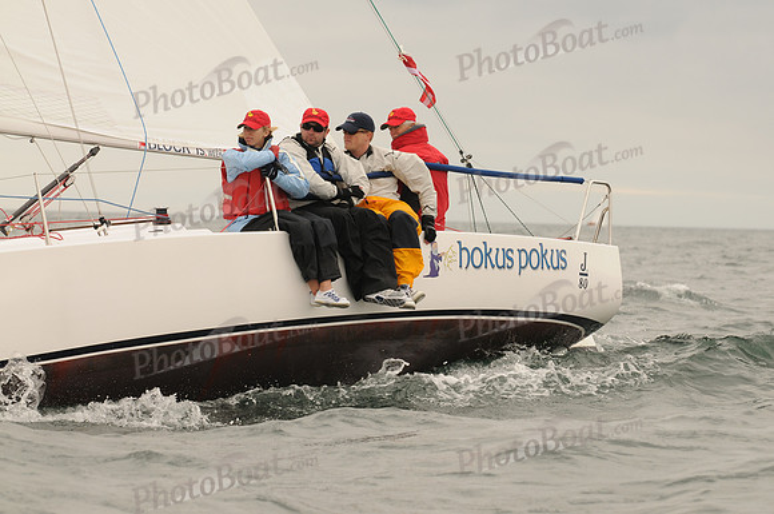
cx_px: 387
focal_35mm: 195
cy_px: 257
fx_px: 4187
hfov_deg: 10.6
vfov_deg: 7.0
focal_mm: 130
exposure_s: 1/640
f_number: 5.6
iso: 200
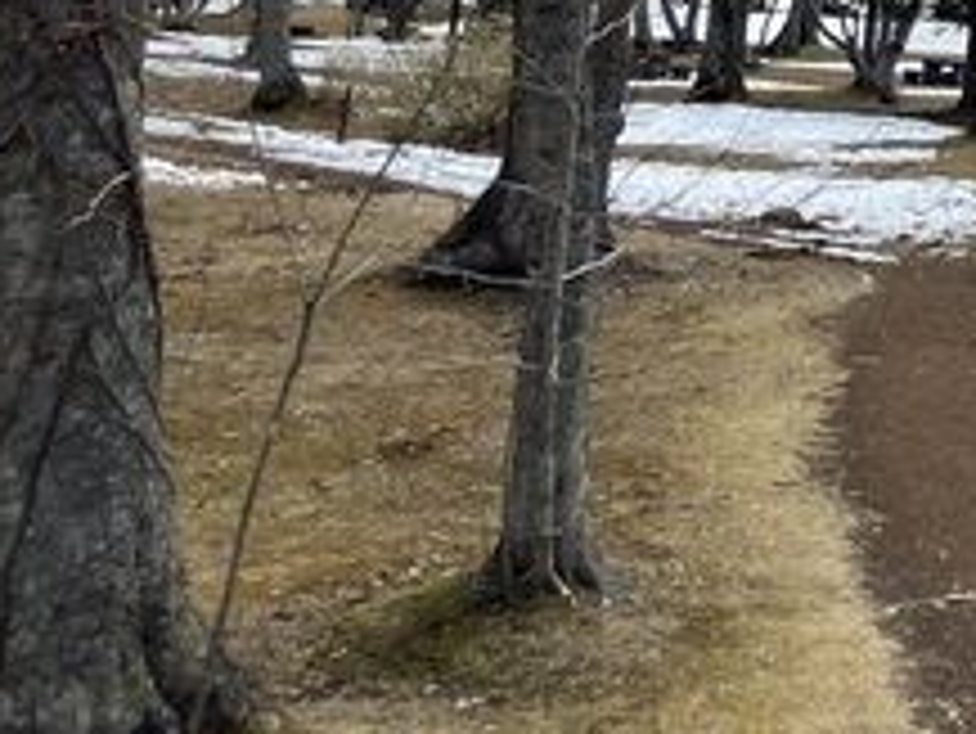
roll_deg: -3.9
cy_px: -232
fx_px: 2962
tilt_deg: +5.8
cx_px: 1388
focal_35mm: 105
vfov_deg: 13.6
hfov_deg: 17.2
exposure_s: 1/1517
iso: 32
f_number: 1.8
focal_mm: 3.99
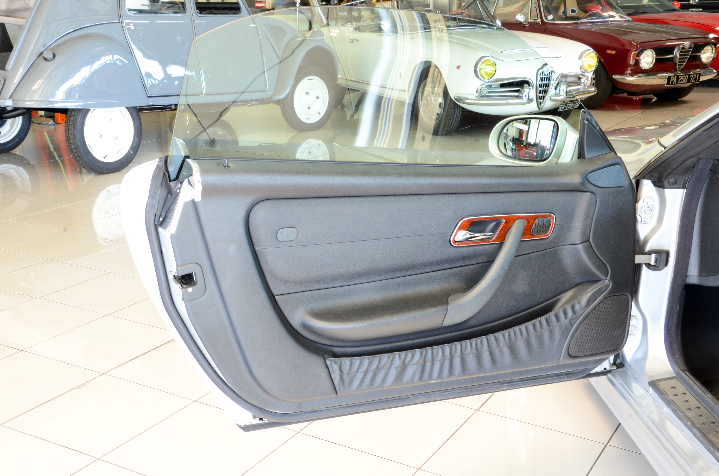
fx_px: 897
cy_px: 238
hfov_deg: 43.7
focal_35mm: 45
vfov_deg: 29.7
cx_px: 360
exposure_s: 2
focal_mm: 30
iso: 800
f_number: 20
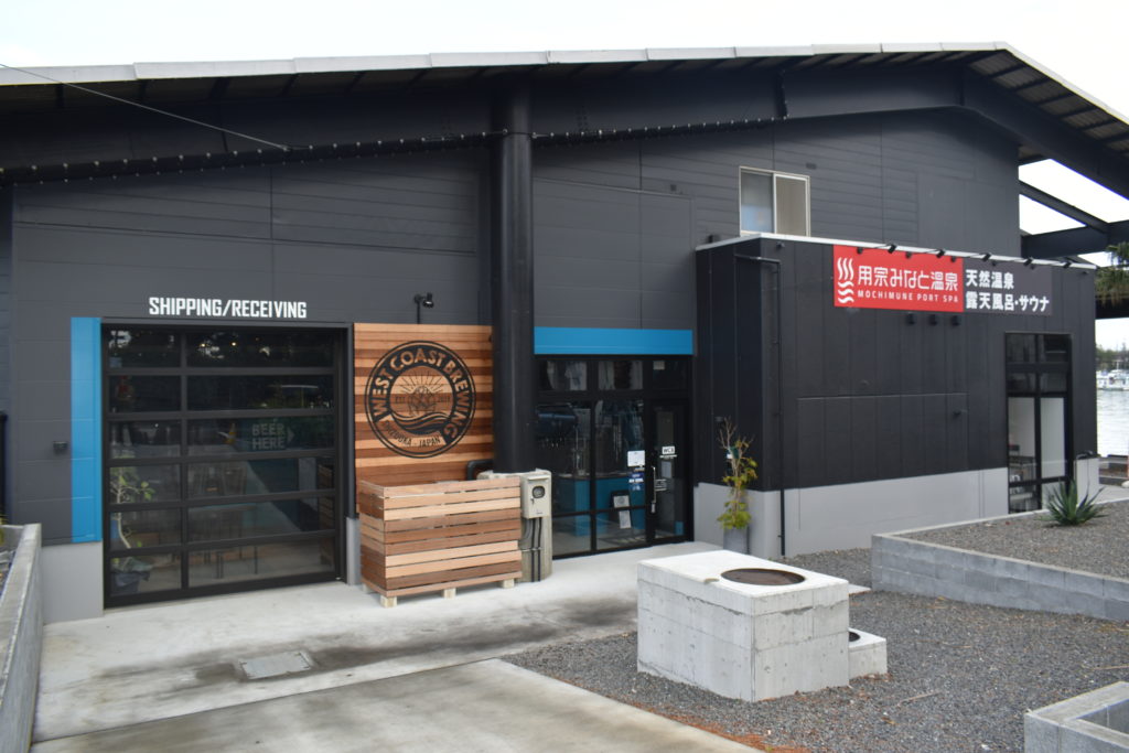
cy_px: 376
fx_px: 847
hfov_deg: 67.4
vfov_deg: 47.9
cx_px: 564
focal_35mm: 27
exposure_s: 1/125
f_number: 5.6
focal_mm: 18
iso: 140
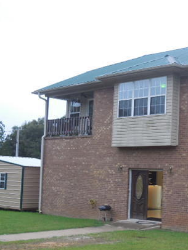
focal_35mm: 63
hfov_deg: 22.5
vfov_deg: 30.7
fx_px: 456
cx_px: 186
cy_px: 140
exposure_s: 1/30
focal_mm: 7.1
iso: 125
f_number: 3.6
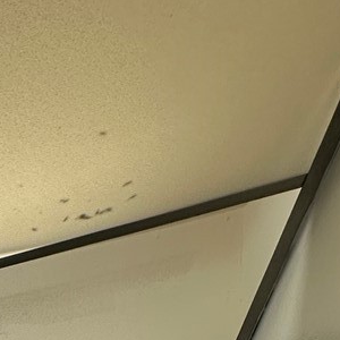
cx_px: -235
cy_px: 886
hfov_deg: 20.3
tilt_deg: -4.7
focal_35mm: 66
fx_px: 733
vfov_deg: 13.7
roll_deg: -0.4
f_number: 2.2
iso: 50
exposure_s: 1/120
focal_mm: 2.22
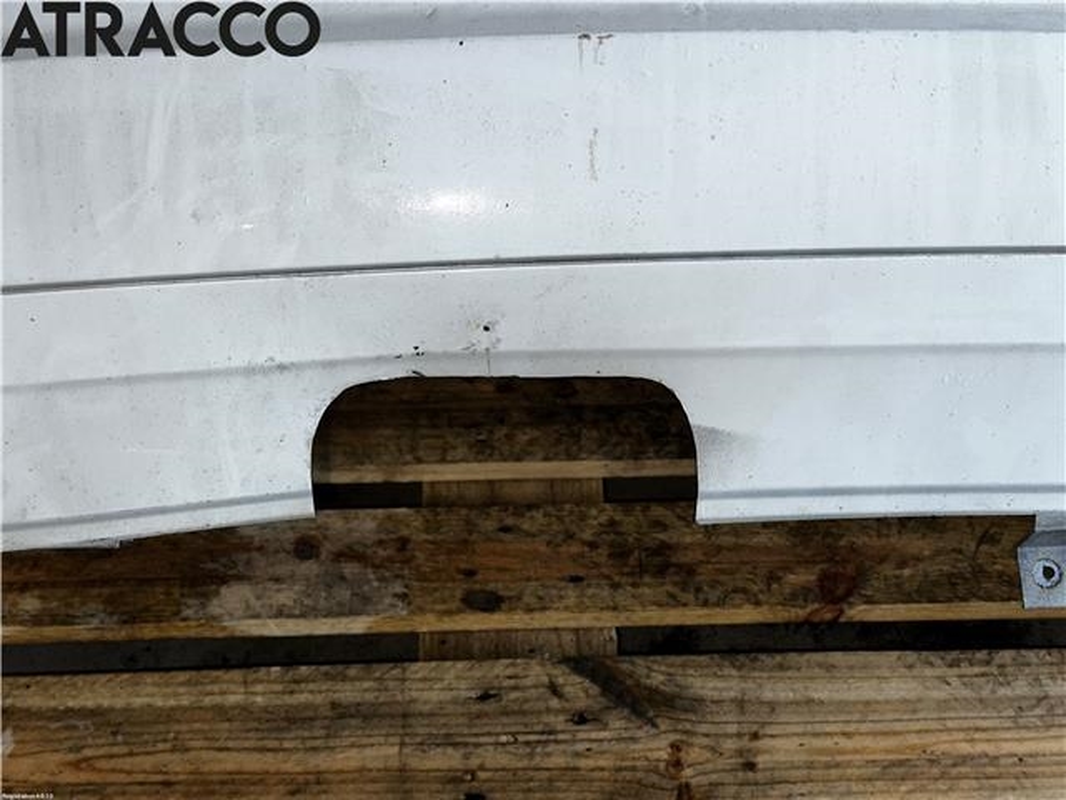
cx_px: 533
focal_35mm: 48
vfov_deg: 30.3
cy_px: 400
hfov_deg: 39.7
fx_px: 1478
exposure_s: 1/100
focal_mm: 6.86
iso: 50
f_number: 1.78
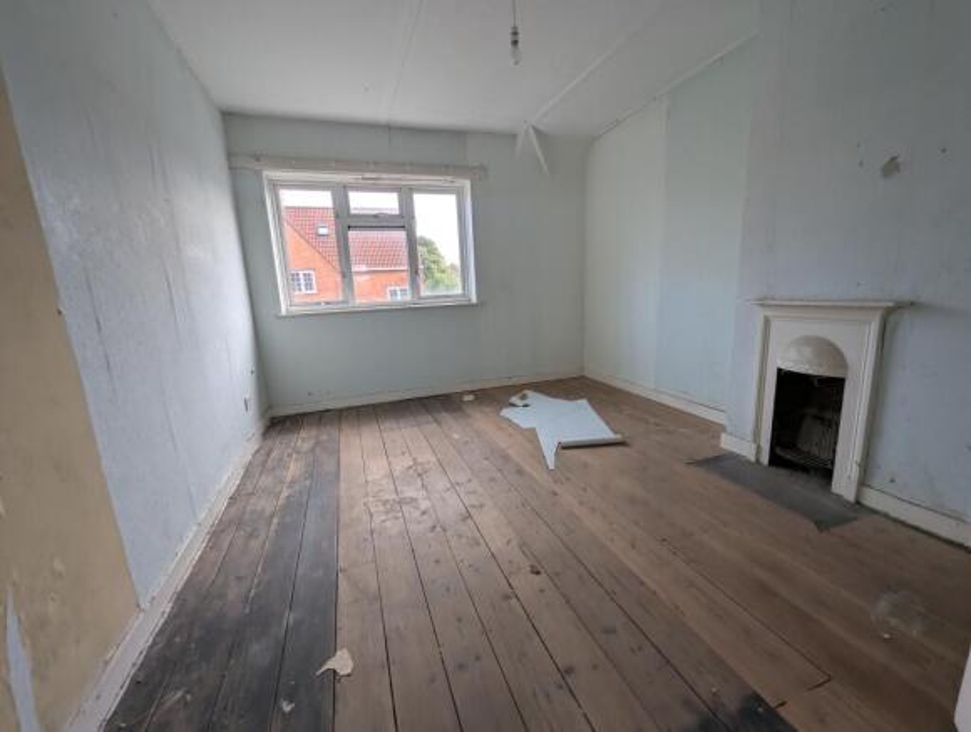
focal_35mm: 13
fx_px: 365
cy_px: 366
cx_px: 486
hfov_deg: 106.1
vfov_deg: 90.1
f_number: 2.2
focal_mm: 1.95
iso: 49
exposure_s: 1/218
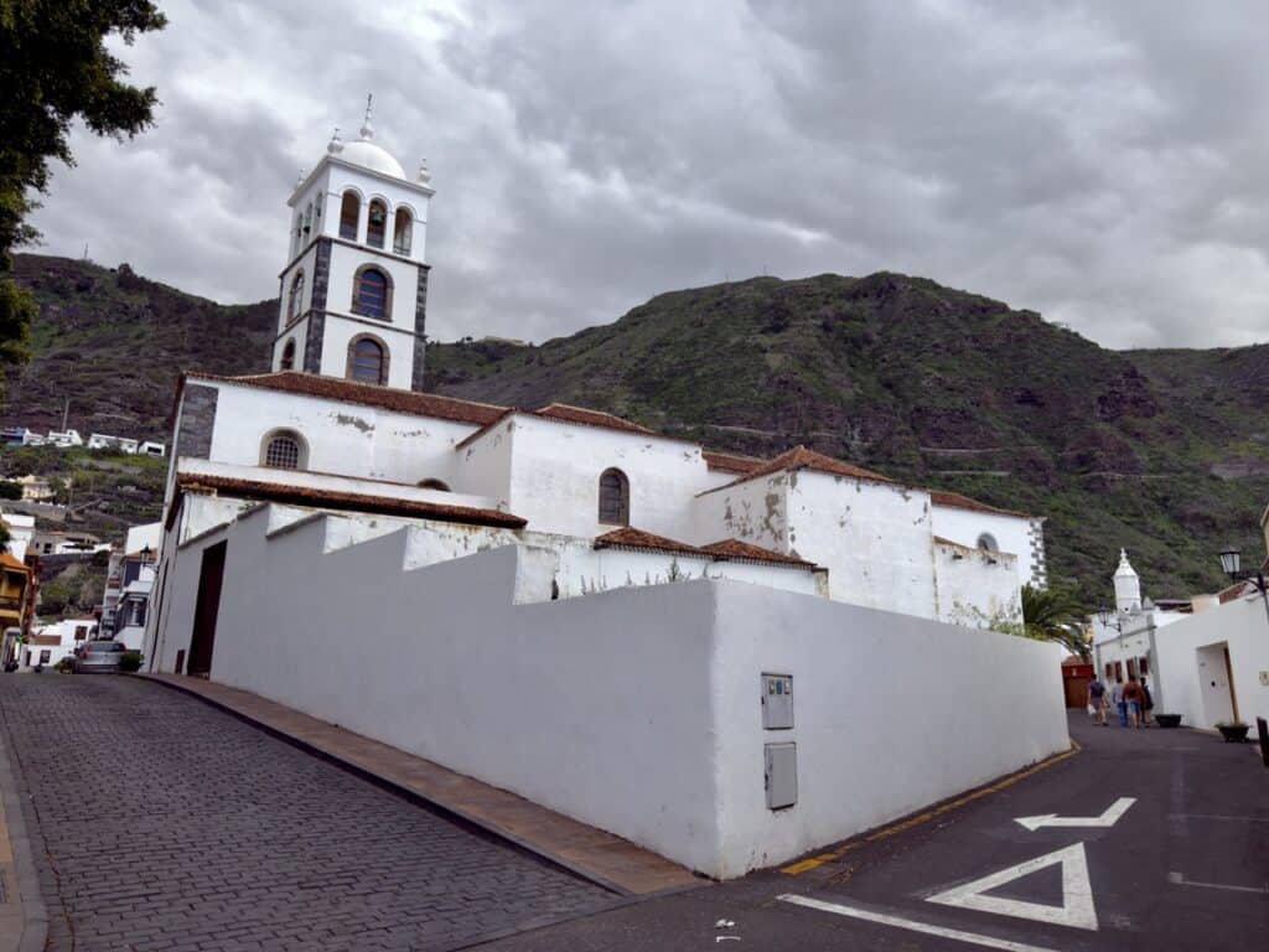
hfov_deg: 71.6
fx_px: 880
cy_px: 476
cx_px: 634
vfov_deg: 56.8
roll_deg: -0.5
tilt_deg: +14.6
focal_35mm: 24
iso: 64
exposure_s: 1/1876
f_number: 1.78
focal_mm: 6.76
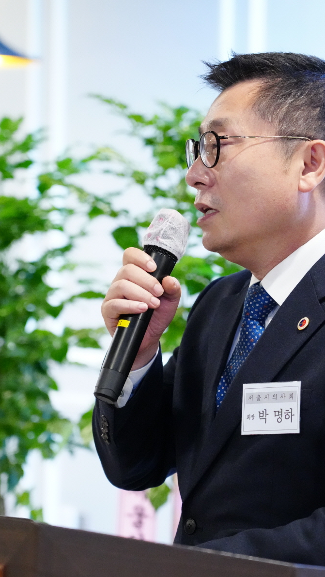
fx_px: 2543
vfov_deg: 13.0
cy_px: 288
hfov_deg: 7.3
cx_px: 159
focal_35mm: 166
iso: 10000
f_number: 4
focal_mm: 105
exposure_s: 1/125
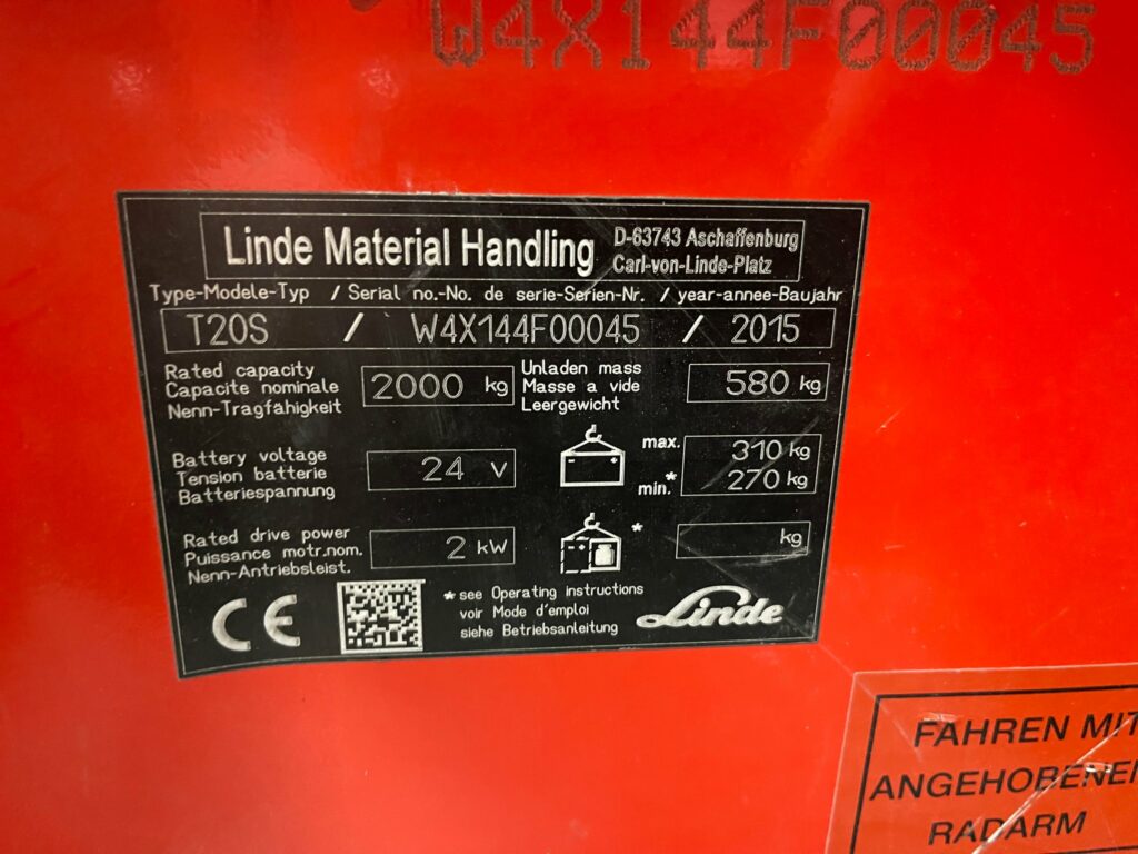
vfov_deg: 53.1
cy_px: 427
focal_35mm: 26
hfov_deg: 67.3
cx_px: 569
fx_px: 855
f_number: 1.6
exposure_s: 1/25
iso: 640
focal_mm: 5.1
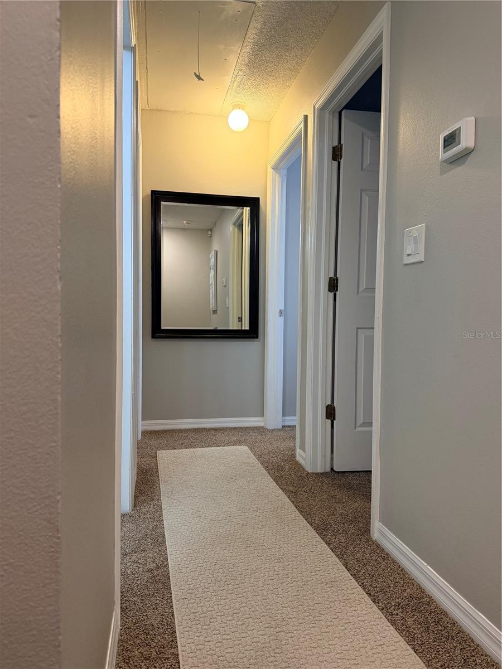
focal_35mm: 24
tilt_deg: -2.7
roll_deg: -1.3
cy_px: 334
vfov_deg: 71.6
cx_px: 251
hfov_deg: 56.8
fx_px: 464
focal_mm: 6.76
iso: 320
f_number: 1.78
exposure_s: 1/120
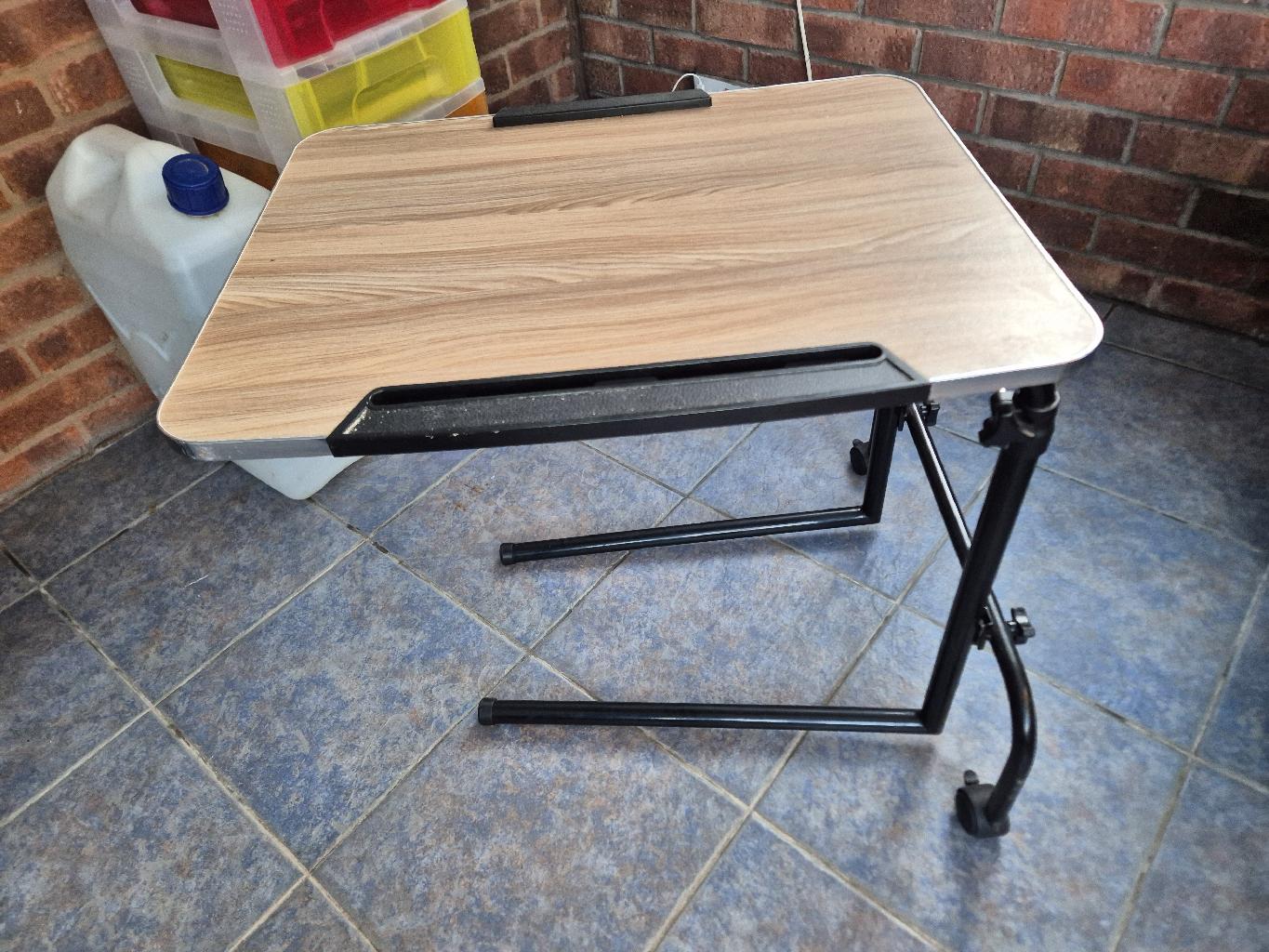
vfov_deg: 58.9
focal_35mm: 23
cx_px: 634
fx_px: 843
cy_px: 476
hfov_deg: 73.9
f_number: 1.8
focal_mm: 5.4
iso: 250
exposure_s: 1/180
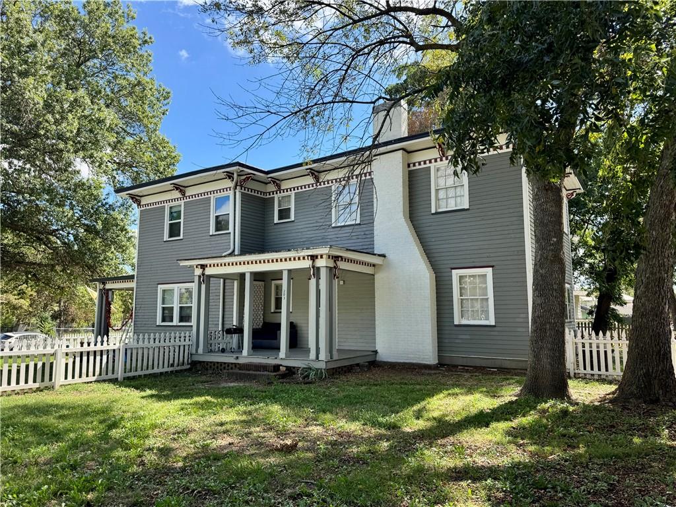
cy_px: 254
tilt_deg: +7.6
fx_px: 469
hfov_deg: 71.6
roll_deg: -0.7
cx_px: 338
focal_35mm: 24
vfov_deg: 56.8
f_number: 1.78
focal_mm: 6.76
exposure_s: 1/1112
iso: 80
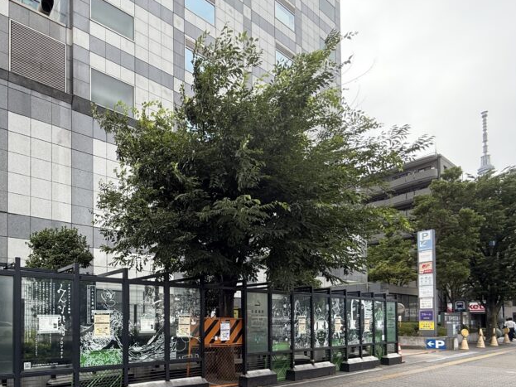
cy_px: 315
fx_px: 343
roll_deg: +0.6
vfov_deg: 54.4
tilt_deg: +2.0
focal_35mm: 23
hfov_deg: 70.1
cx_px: 144
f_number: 2.2
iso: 50
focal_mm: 2.22
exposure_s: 1/353
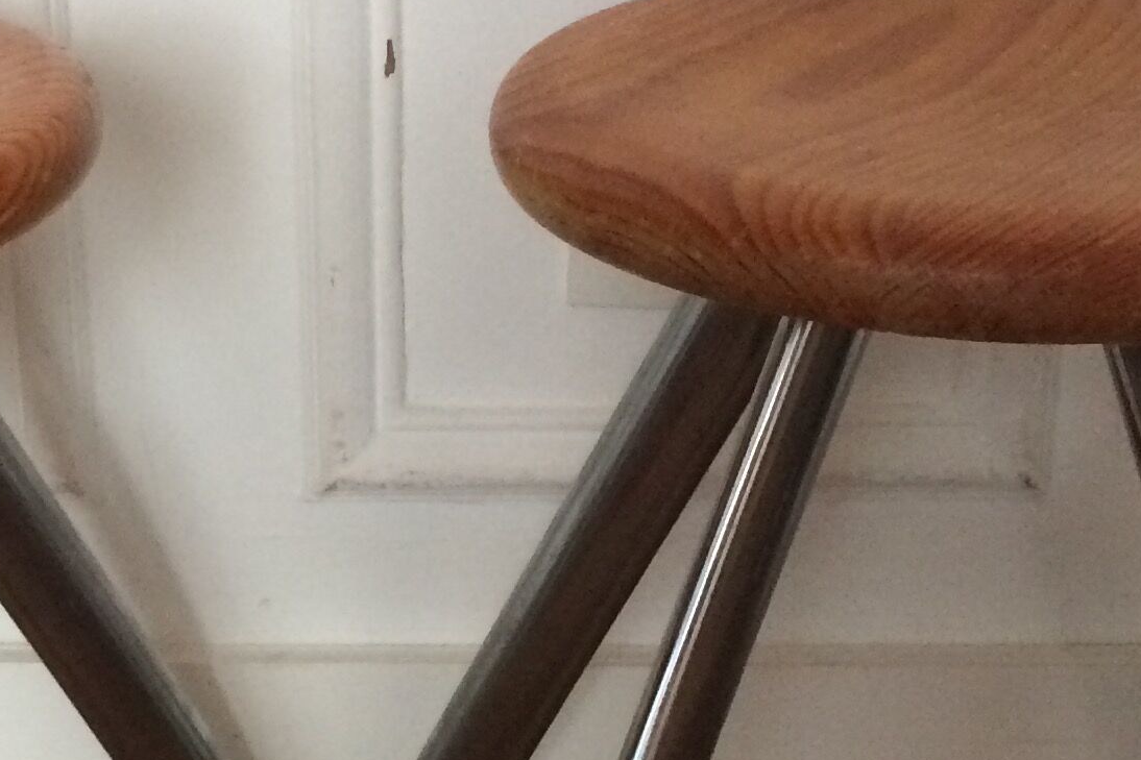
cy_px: 715
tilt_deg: -27.7
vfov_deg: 15.0
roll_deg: +2.0
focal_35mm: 90
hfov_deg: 22.3
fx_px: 2852
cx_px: 200
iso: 320
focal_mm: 4.15
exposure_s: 1/33
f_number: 2.2
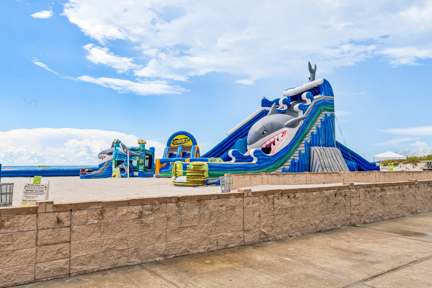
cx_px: 211
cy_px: 139
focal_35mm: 27
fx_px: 324
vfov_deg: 47.9
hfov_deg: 67.4
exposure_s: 1/2000
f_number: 8
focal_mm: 26
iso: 400
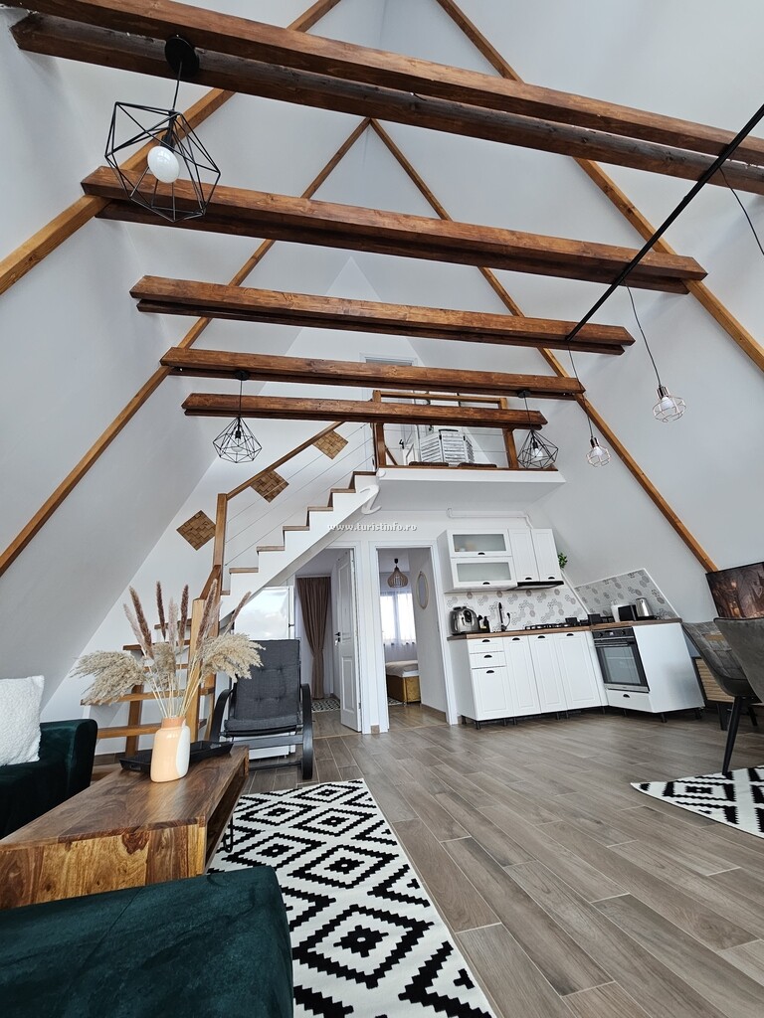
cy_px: 509
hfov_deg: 89.9
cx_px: 382
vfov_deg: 106.2
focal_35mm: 13
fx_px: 383
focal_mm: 2.2
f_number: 2.2
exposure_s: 1/100
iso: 160
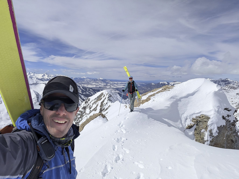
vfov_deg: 63.4
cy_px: 90
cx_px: 120
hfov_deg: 79.0
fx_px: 145
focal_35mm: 21
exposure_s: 1/3984
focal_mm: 2.74
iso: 50
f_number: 2.2
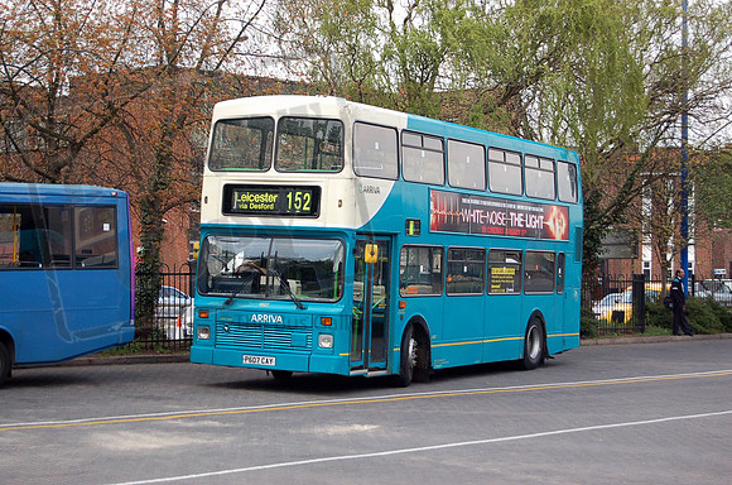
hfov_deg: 27.0
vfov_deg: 18.1
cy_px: 242
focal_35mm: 75
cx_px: 366
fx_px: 1522
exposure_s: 1/500
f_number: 5.6
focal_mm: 50
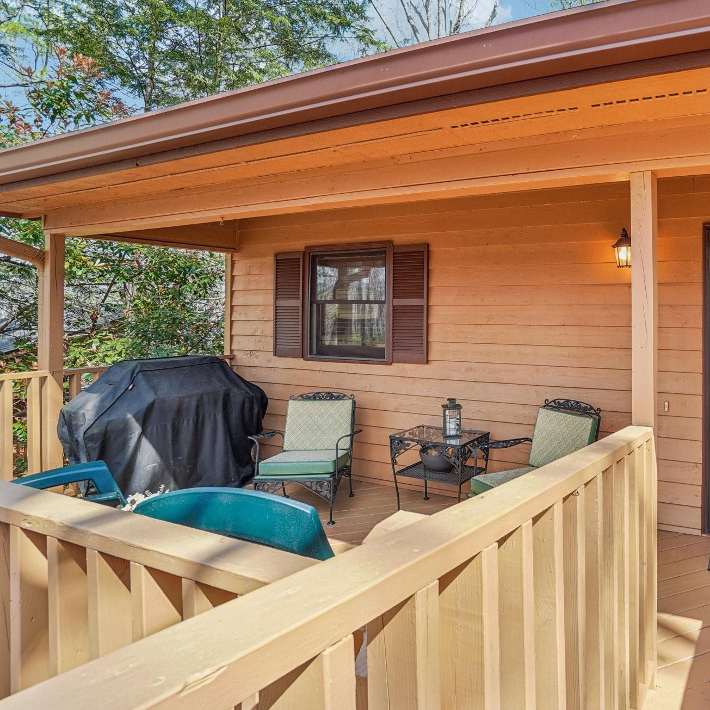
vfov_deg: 74.8
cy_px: 345
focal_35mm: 20
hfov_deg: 68.8
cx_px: 551
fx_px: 464
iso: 160
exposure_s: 1/30
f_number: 8
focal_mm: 10
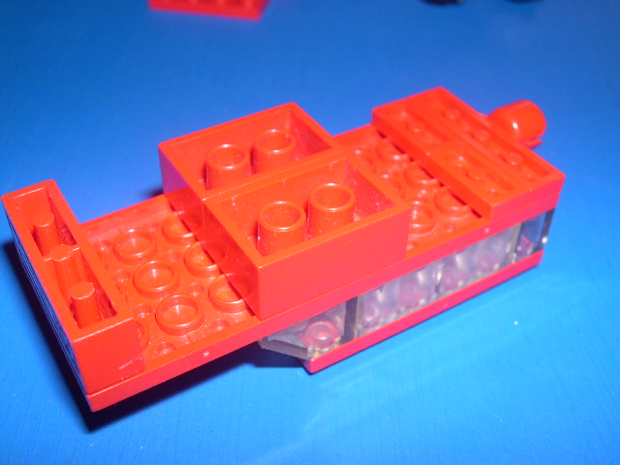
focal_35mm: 42
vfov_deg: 34.3
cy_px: 232
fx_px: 752
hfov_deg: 44.8
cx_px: 310
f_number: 8
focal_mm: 9
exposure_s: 1/60
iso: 100
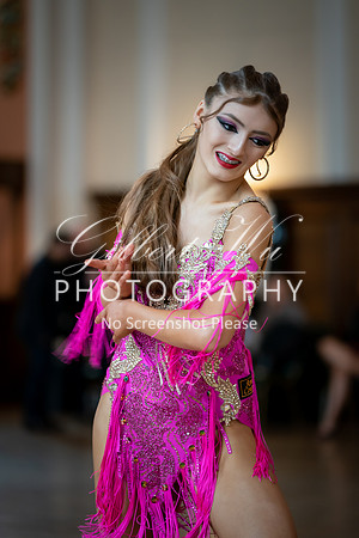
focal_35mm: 144
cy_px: 269
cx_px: 180
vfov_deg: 14.3
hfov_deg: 9.5
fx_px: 2154
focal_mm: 144
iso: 2500
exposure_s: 1/400
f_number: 2.8
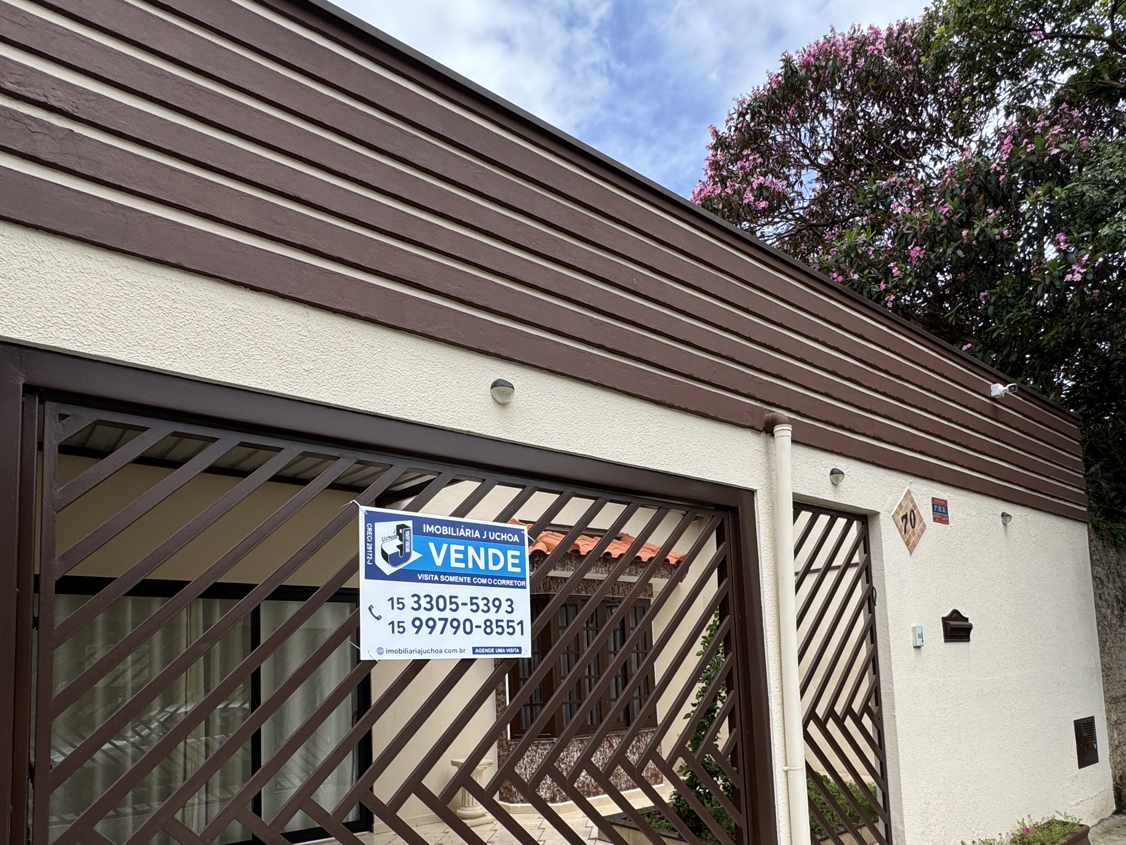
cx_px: 575
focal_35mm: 22
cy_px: 610
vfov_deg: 58.6
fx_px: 716
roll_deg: +1.6
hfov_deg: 76.4
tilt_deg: +5.2
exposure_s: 1/1020
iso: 50
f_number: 2.2
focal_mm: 2.22
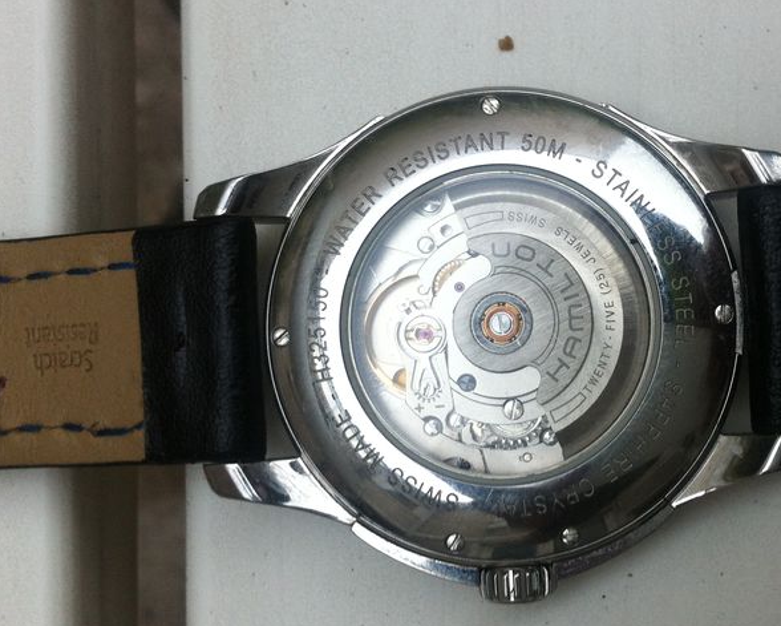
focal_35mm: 58
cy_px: 321
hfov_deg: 31.8
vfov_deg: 26.3
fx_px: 1341
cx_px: 595
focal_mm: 3.85
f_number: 2.8
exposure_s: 1/40
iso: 80
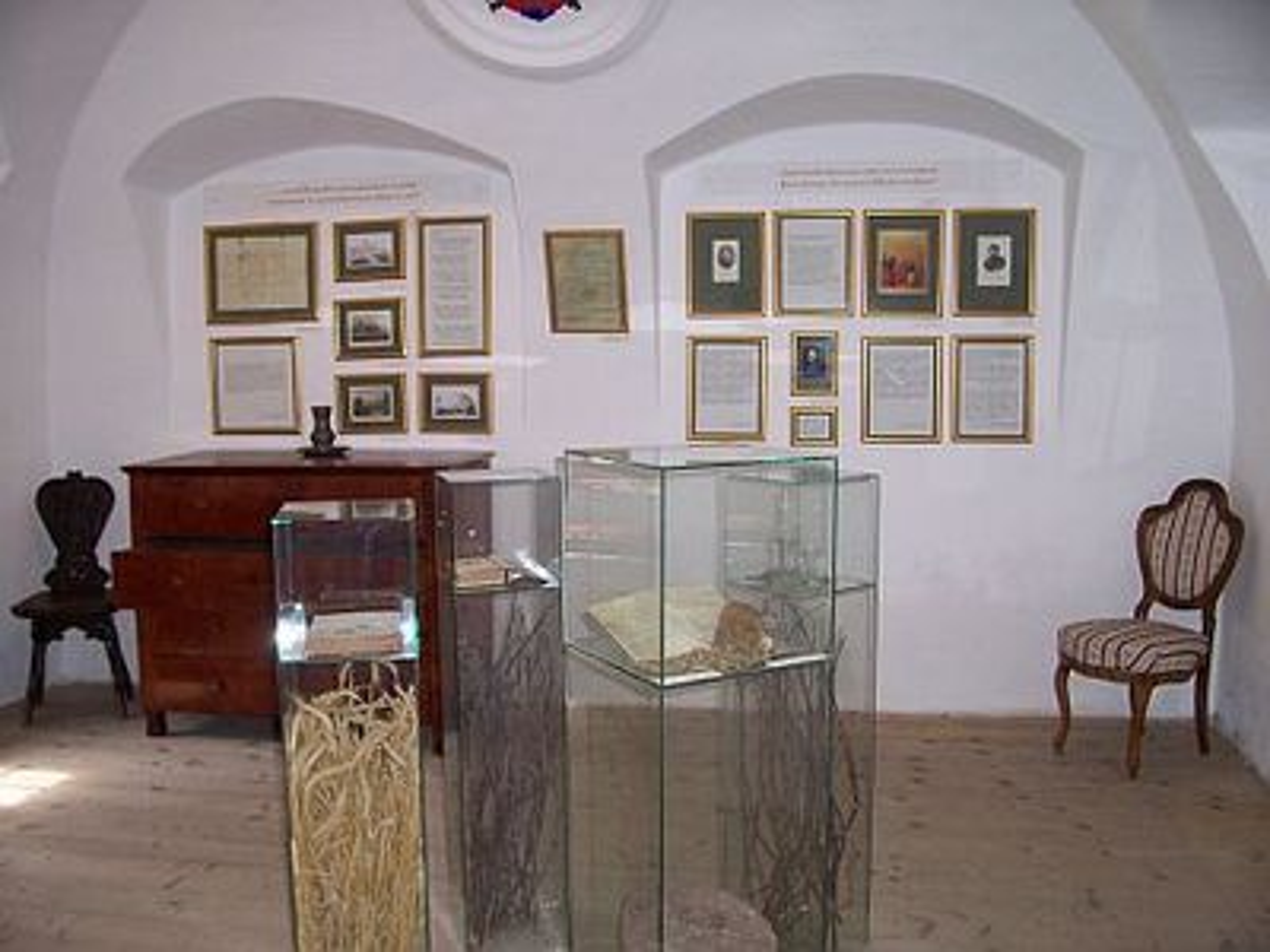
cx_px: 635
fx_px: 1247
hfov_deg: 54.0
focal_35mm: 34
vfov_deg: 41.8
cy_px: 476
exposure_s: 1/60
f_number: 2.7
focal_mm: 5.6
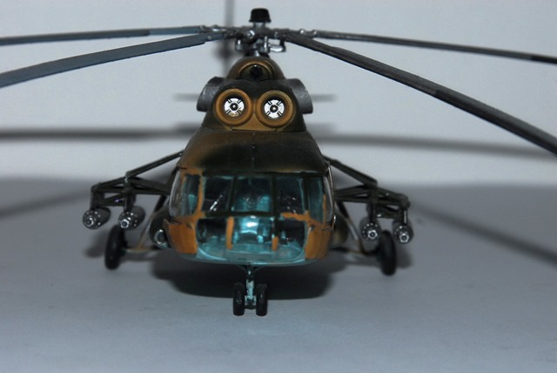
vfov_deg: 10.8
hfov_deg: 16.1
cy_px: 186
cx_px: 278
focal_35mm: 128
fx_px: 1974
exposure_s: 1/30
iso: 400
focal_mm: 85
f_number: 8
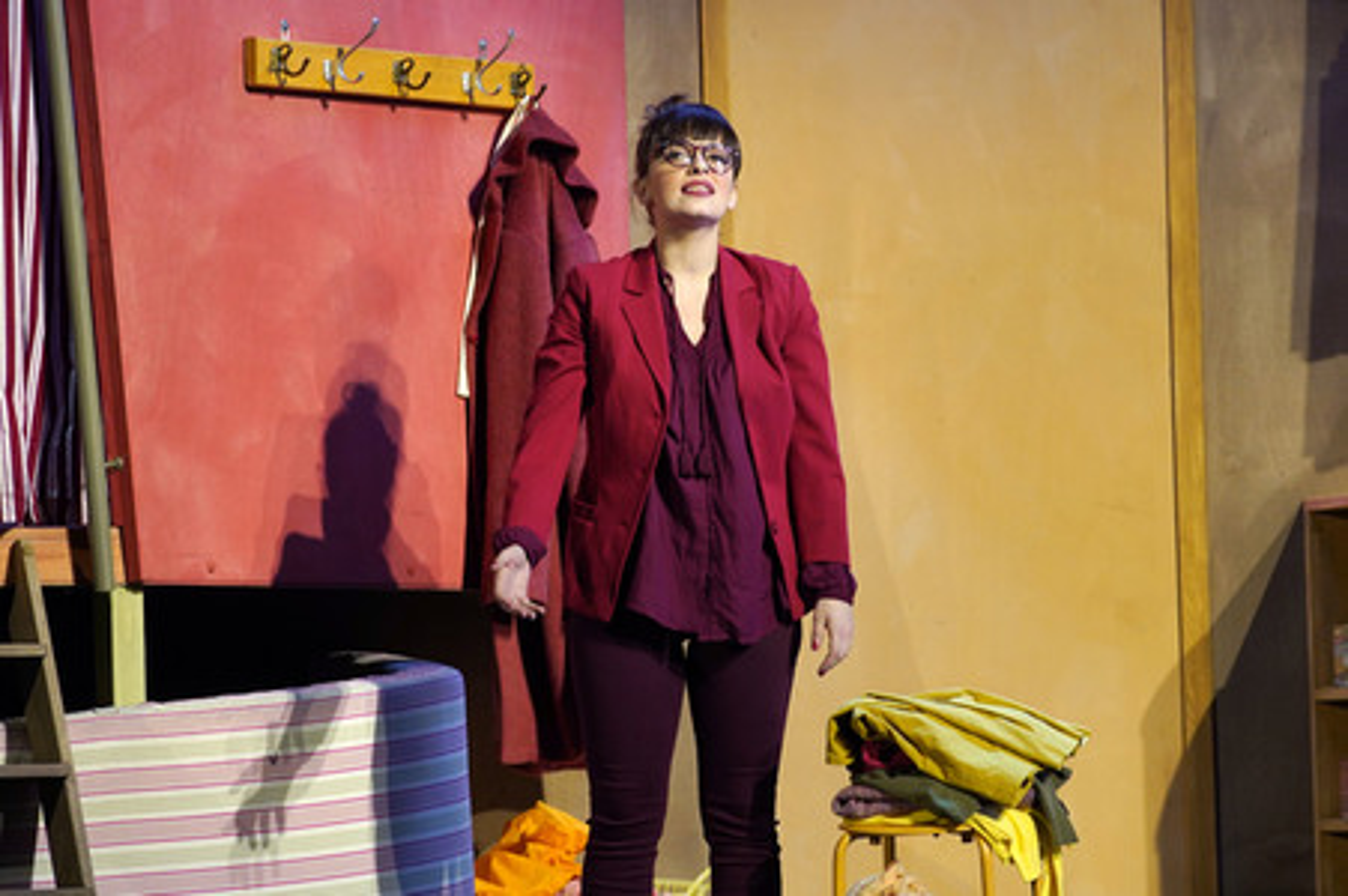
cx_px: 674
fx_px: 7483
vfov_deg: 6.9
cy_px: 448
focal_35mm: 200
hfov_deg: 10.3
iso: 1600
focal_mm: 200
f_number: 4.5
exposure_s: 1/320
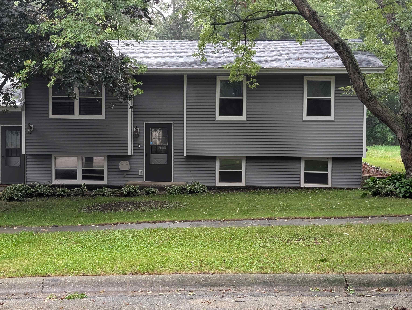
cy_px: 155
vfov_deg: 29.7
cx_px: 206
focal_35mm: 49
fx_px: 584
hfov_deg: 38.9
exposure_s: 1/271
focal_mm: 6.9
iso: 187
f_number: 1.68
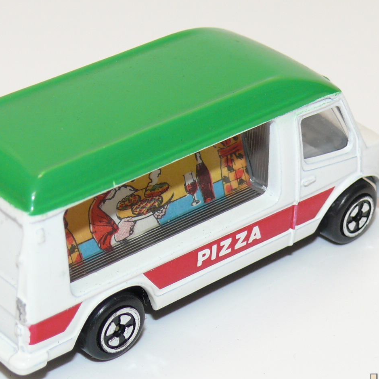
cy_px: 193
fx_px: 1660
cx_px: 151
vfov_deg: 13.0
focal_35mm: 134
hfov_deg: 13.0
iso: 100
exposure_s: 1/30
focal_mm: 12.5
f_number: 4
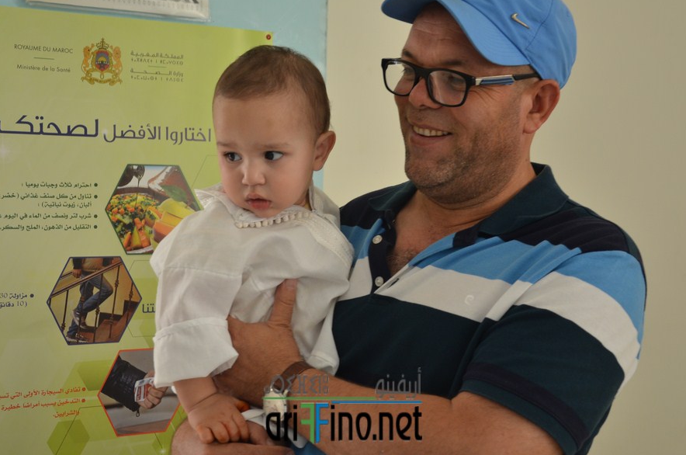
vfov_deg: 20.5
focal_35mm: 66
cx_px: 342
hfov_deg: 30.6
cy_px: 210
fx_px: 1255
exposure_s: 1/100
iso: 400
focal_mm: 38
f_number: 5
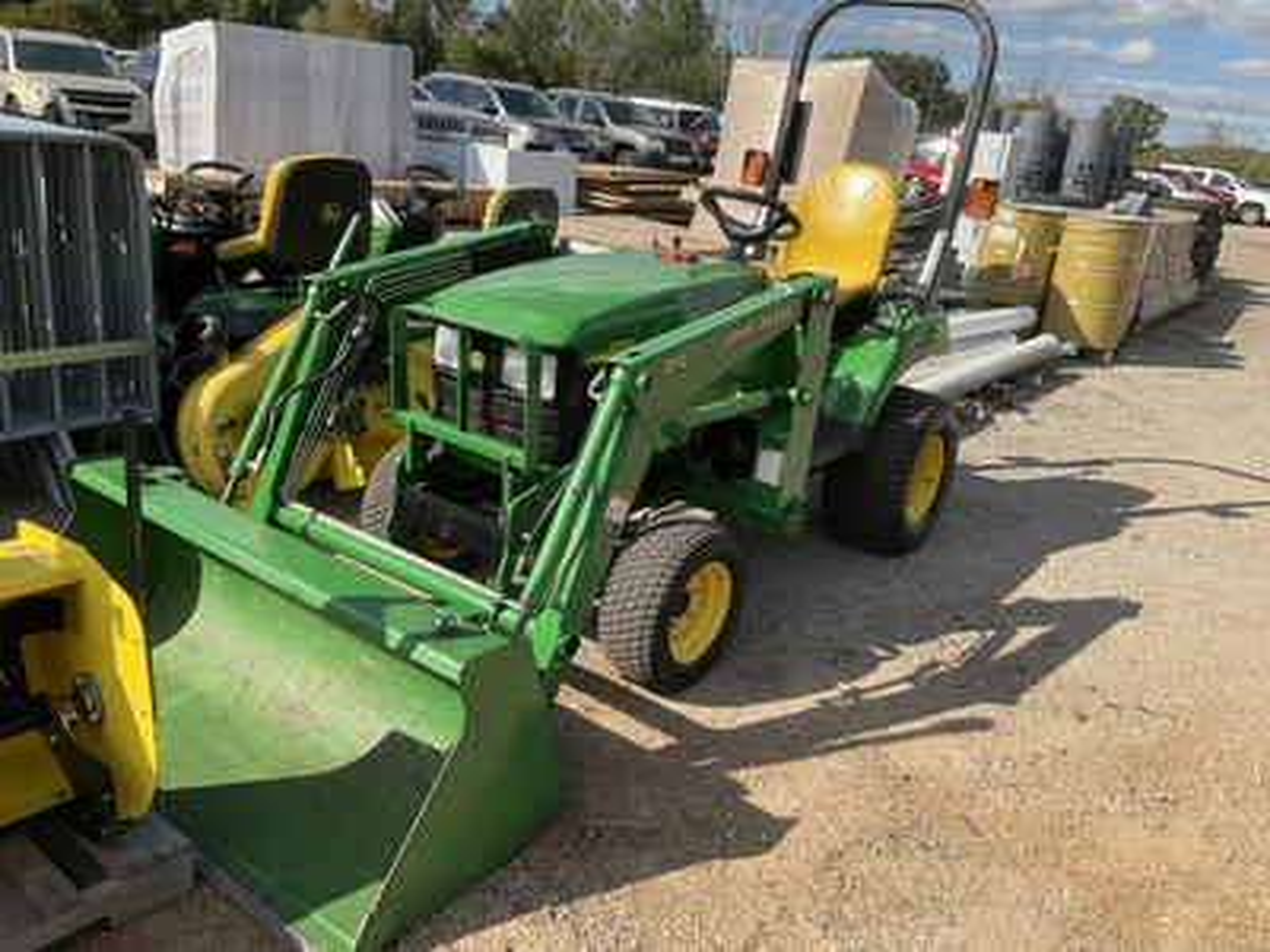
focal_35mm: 29
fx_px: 1064
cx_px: 635
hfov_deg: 61.7
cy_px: 476
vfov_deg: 48.2
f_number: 1.8
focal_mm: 3
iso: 25
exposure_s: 1/1377
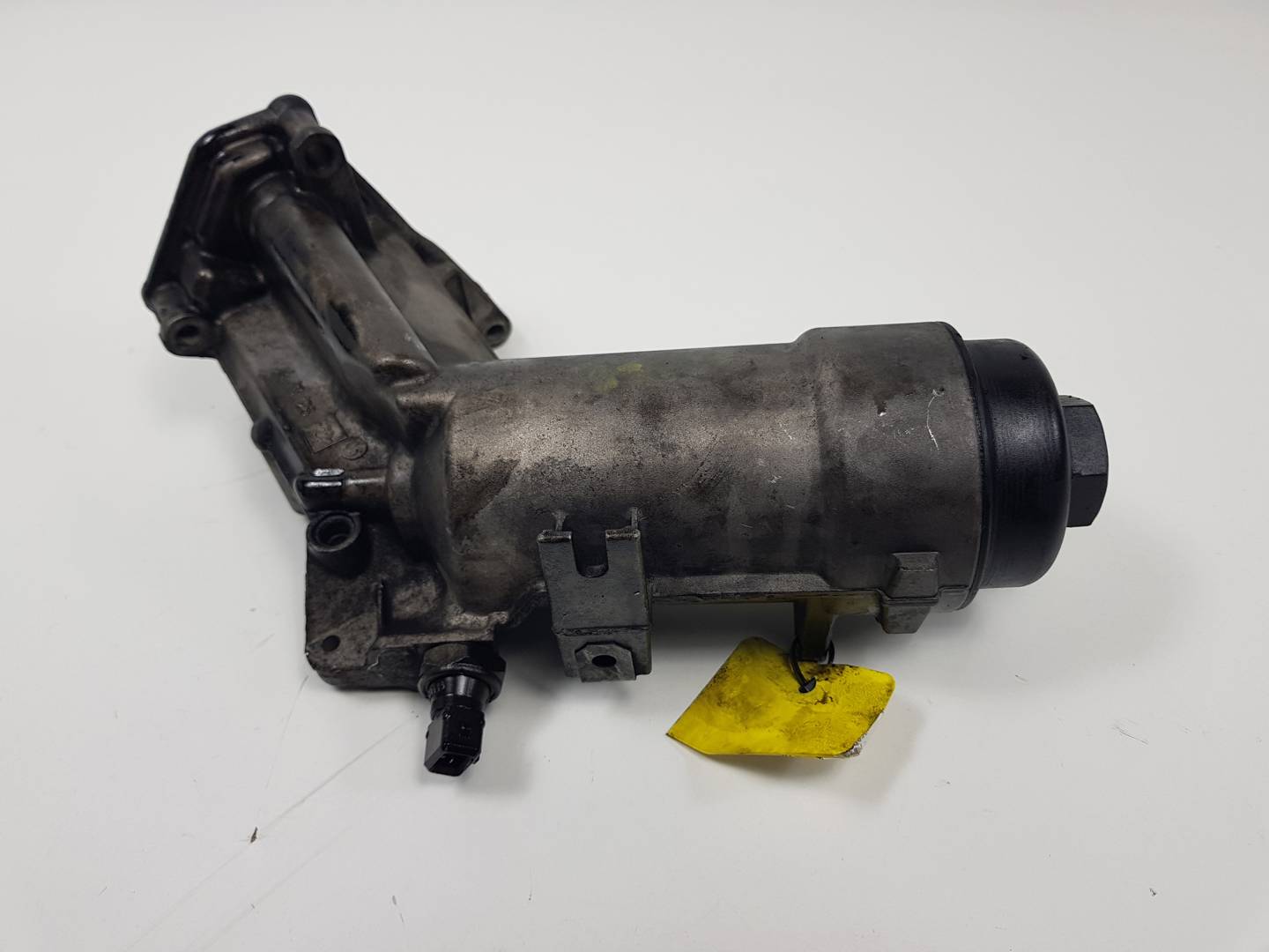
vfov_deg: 53.1
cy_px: 476
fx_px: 953
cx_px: 634
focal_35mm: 26
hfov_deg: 67.3
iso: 40
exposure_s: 1/411
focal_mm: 4.2
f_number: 1.7
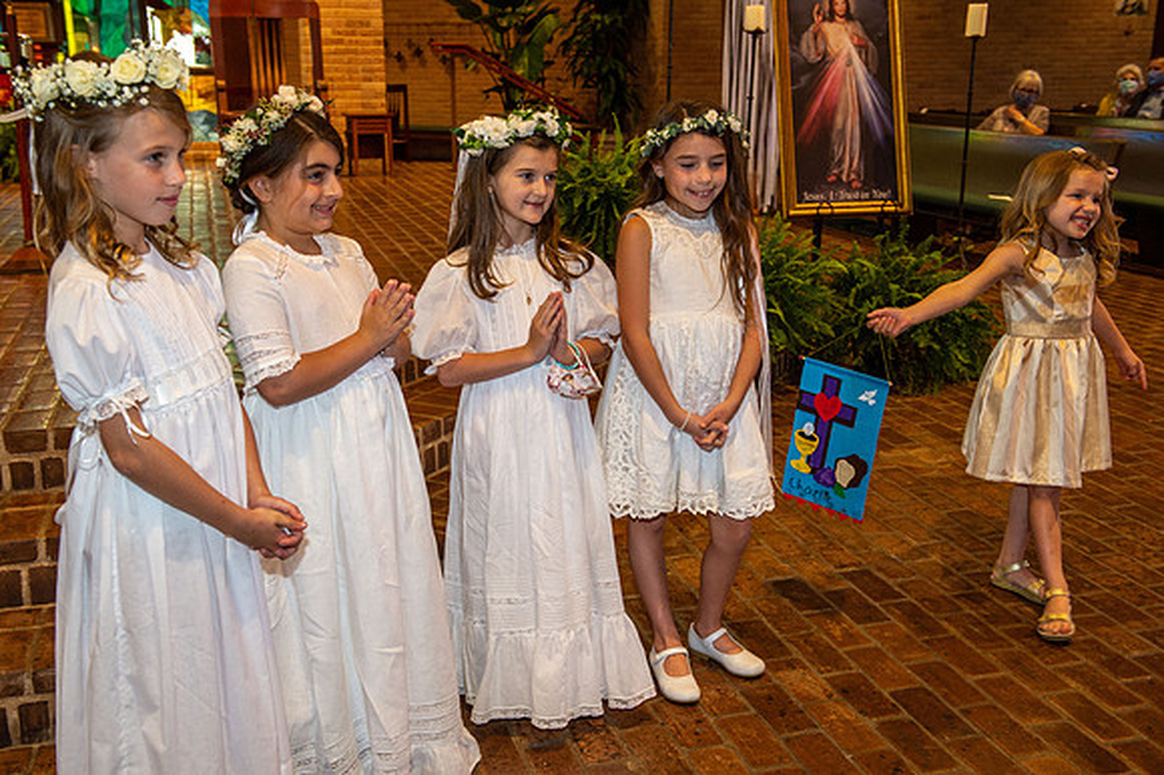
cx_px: 582
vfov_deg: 35.0
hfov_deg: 50.7
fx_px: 1228
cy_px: 388
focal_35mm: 38
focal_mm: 38
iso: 1250
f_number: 5.6
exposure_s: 1/125
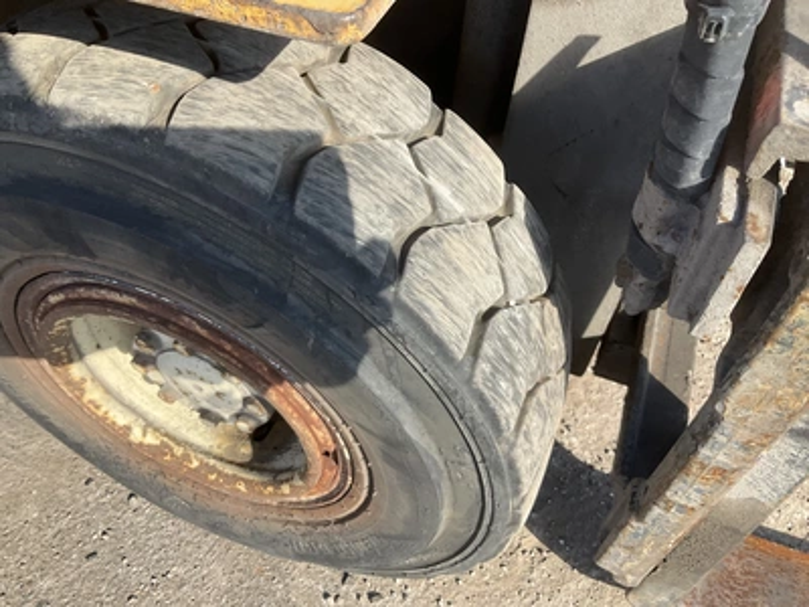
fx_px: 678
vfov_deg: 48.2
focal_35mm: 29
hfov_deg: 61.7
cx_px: 404
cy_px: 304
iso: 25
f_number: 1.8
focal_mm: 3
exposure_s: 1/606
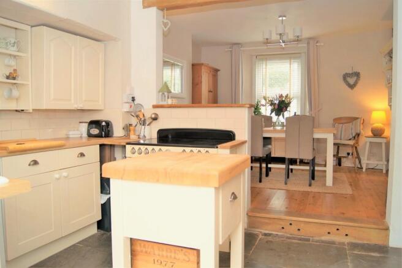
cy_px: 134
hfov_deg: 67.4
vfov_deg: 47.9
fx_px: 301
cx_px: 201
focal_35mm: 27
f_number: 4.5
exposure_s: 1/40
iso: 400
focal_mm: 18
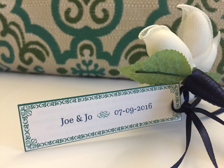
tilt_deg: -21.3
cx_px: 112
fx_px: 188
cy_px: 84
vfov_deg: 48.2
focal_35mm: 29
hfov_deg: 61.7
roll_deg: -5.5
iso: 250
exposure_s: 1/30
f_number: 2.2
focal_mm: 4.15
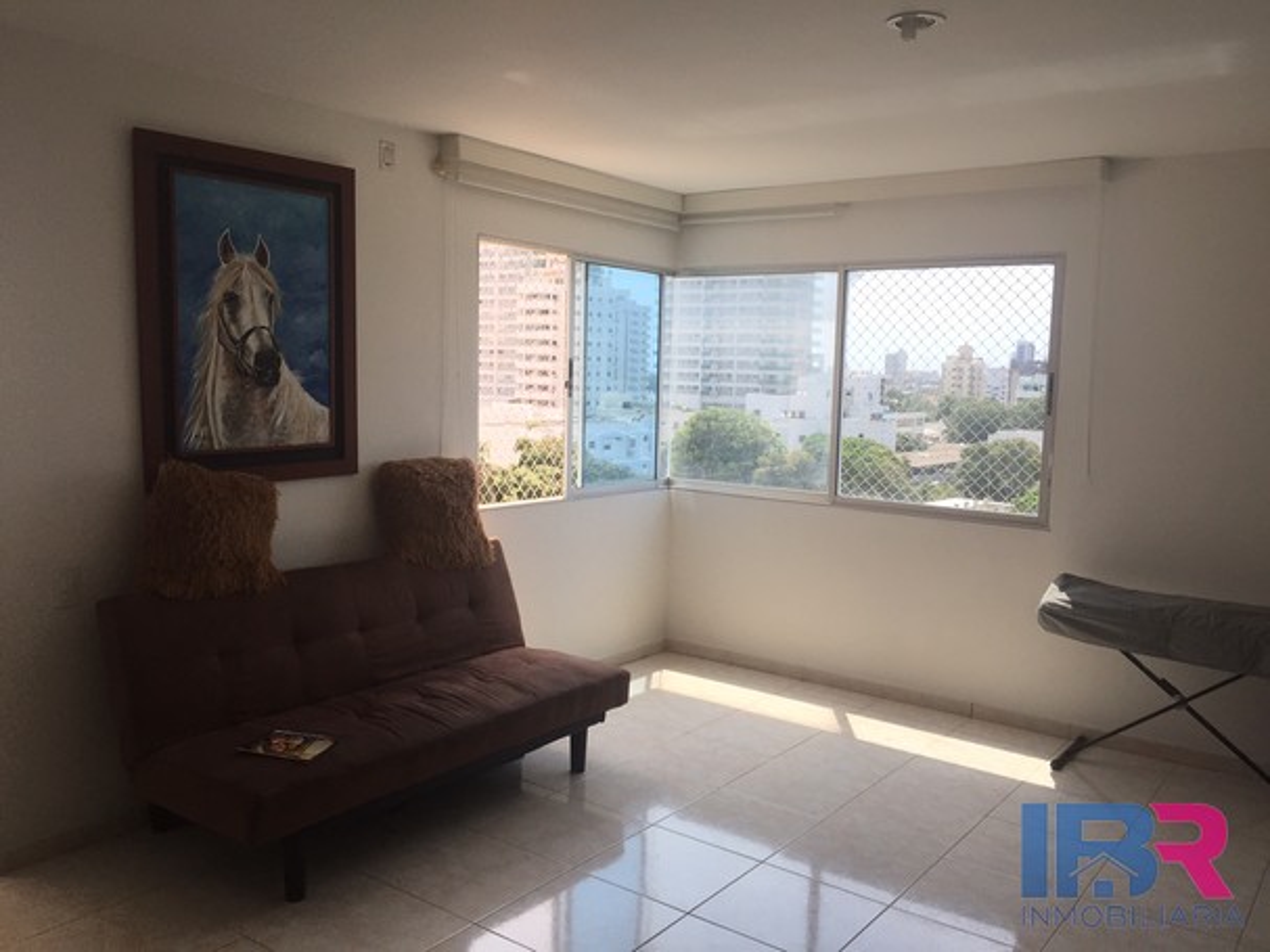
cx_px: 635
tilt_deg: -4.8
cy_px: 476
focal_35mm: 29
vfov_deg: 48.2
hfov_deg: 61.7
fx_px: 1064
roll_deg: -3.6
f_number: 2.2
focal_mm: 4.15
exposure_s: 1/842
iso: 32
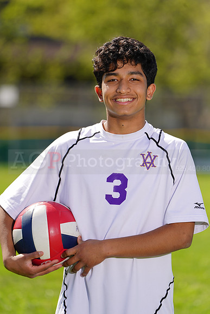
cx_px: 105
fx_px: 3130
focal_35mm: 358
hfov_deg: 3.8
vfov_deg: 5.8
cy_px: 157
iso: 64
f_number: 7.1
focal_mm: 358
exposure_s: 1/200
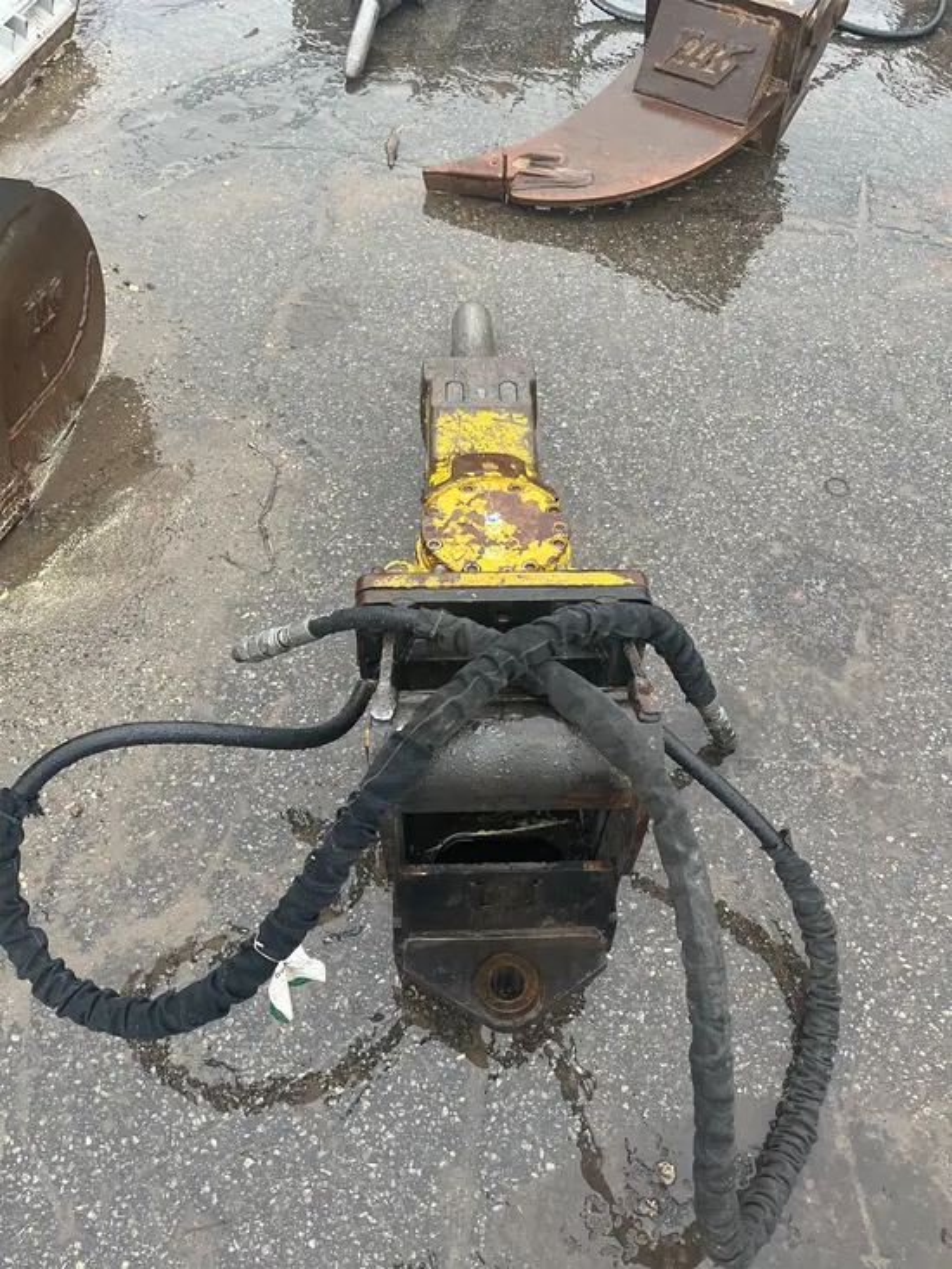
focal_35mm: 26
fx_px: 953
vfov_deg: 67.3
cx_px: 476
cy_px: 634
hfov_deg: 53.1
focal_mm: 5.1
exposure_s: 1/60
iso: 160
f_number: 1.6
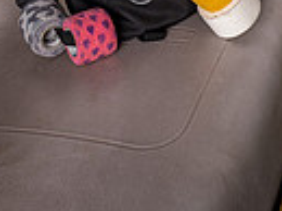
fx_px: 813
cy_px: -274
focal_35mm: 100
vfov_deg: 12.2
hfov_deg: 19.6
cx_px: 85
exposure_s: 1/250
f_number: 5.6
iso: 100
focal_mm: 30
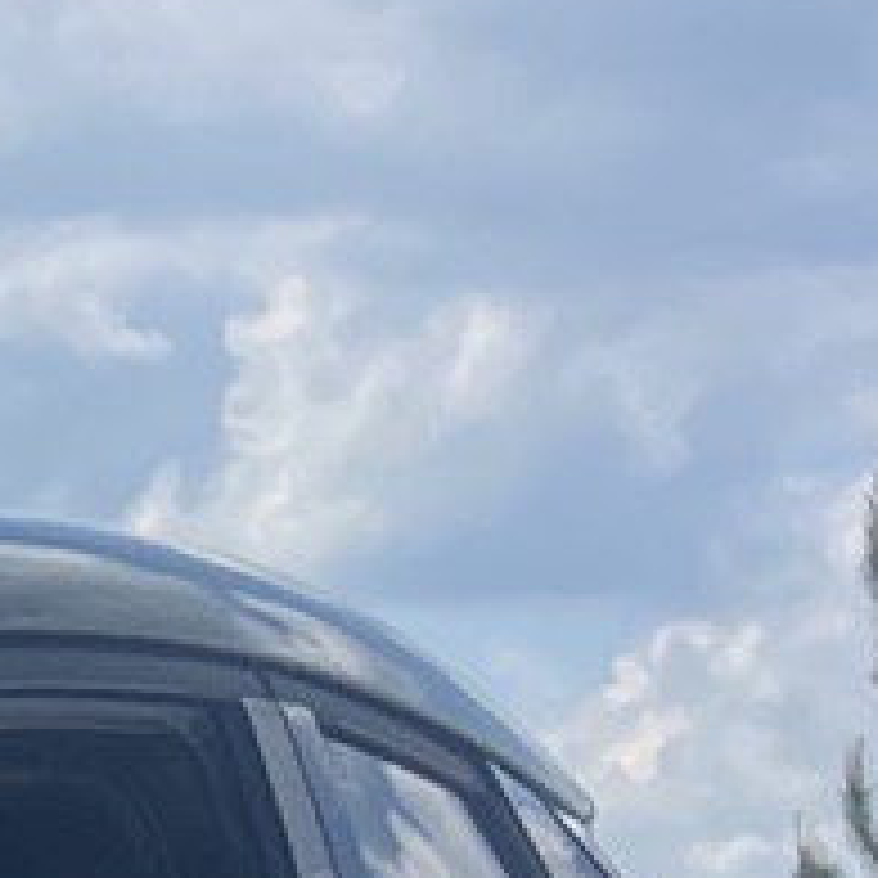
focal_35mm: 226
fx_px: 6485
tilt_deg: -16.0
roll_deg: -1.9
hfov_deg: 6.3
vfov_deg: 6.6
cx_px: -2643
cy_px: 3107
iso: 50
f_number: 1.6
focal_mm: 5.1
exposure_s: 1/4651
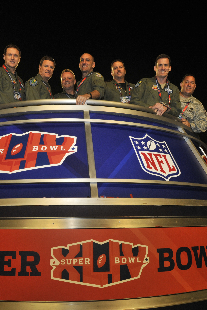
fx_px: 276
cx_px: 89
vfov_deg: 58.7
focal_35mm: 32
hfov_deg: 41.0
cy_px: 156
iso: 400
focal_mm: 14
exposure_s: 1/250
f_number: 8
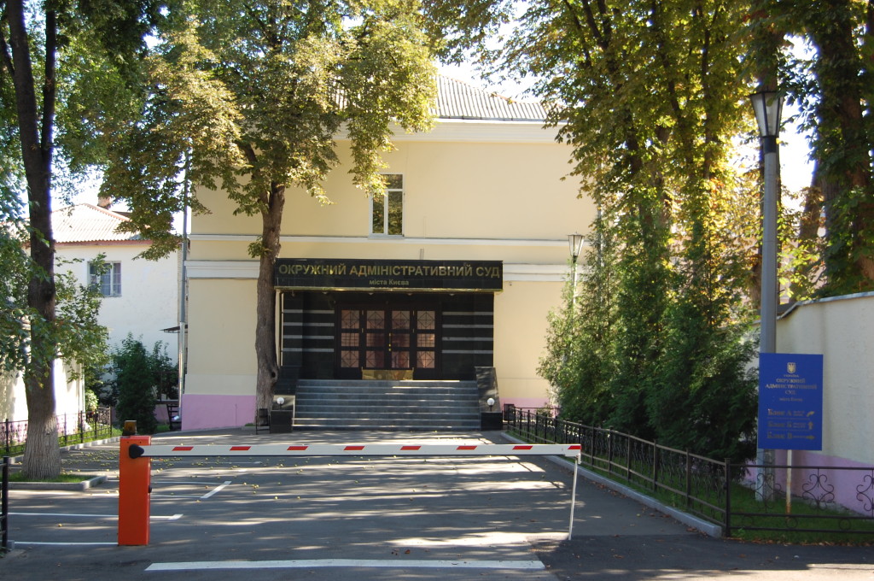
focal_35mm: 52
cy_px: 290
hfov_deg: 37.9
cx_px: 437
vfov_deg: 25.7
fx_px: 1273
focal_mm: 35
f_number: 5.6
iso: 200
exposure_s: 1/125
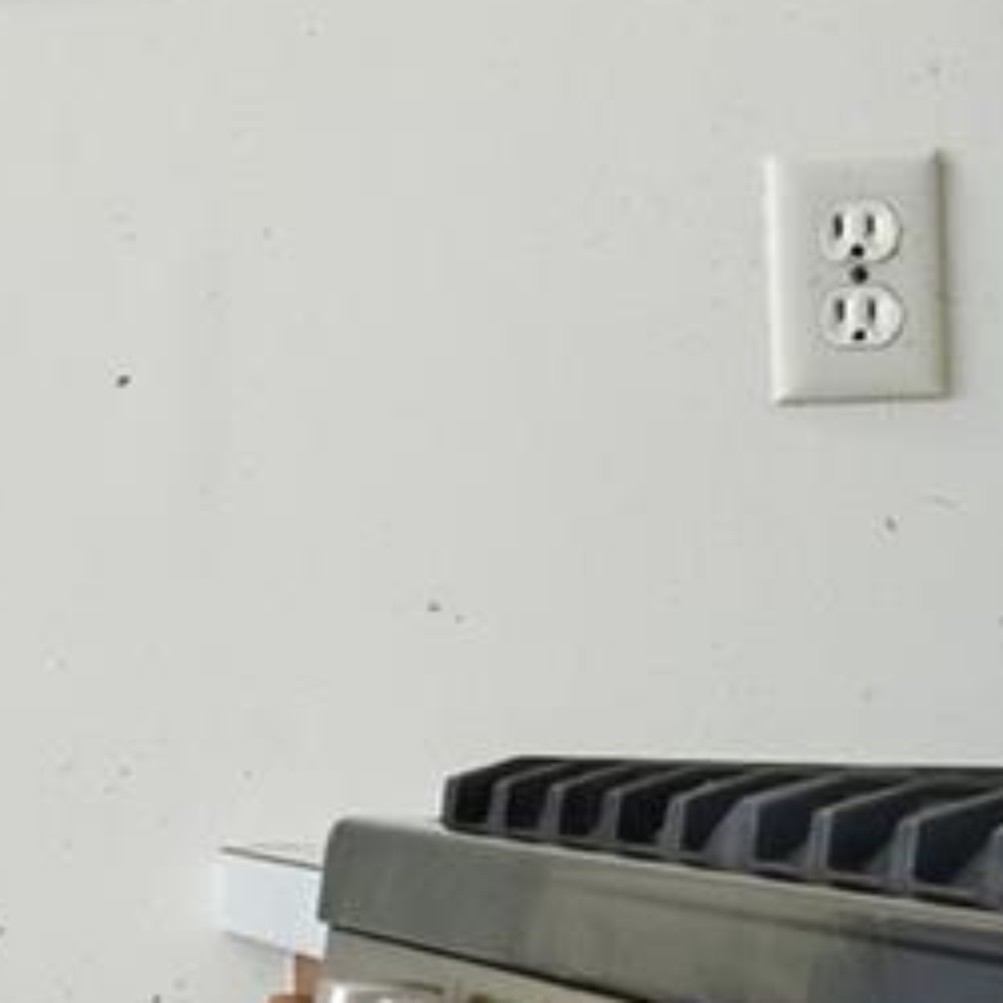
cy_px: 653
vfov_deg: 17.9
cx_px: -1431
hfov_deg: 13.2
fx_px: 3180
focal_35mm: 97
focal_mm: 14
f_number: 11
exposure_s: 1/1.67
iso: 100
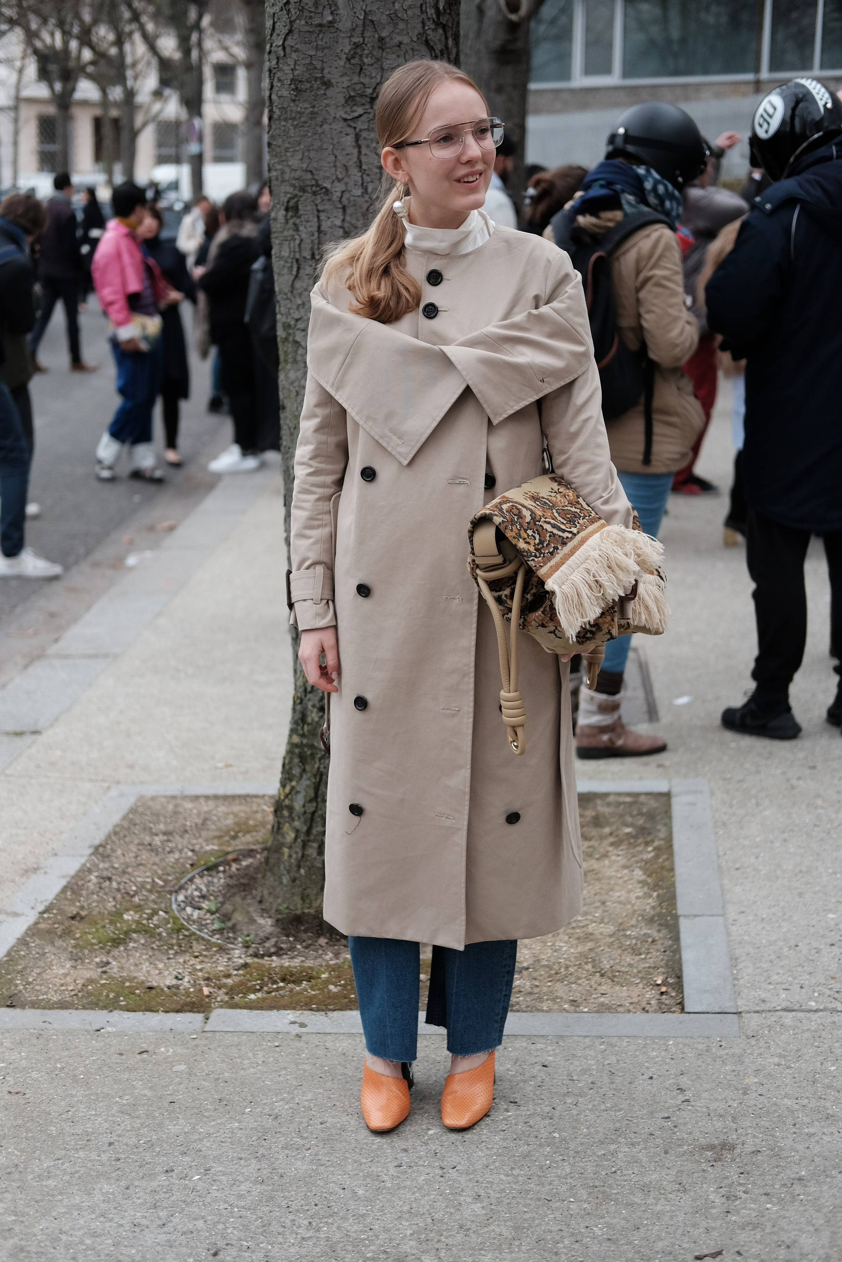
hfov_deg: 25.5
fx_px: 1859
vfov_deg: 37.5
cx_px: 421
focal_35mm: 53
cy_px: 631
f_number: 2
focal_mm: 35
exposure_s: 1/4000
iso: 800
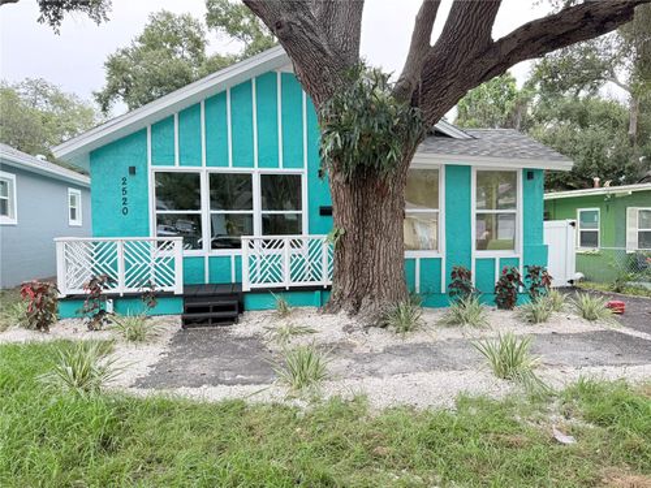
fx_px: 451
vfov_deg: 56.8
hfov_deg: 71.6
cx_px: 326
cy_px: 244
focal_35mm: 24
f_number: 1.78
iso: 100
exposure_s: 1/858
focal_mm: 6.76
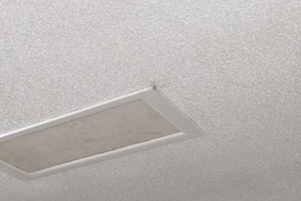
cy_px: 393
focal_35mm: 71
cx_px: -127
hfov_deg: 23.7
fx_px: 595
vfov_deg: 15.5
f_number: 8
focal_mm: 11
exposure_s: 1/5
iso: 320
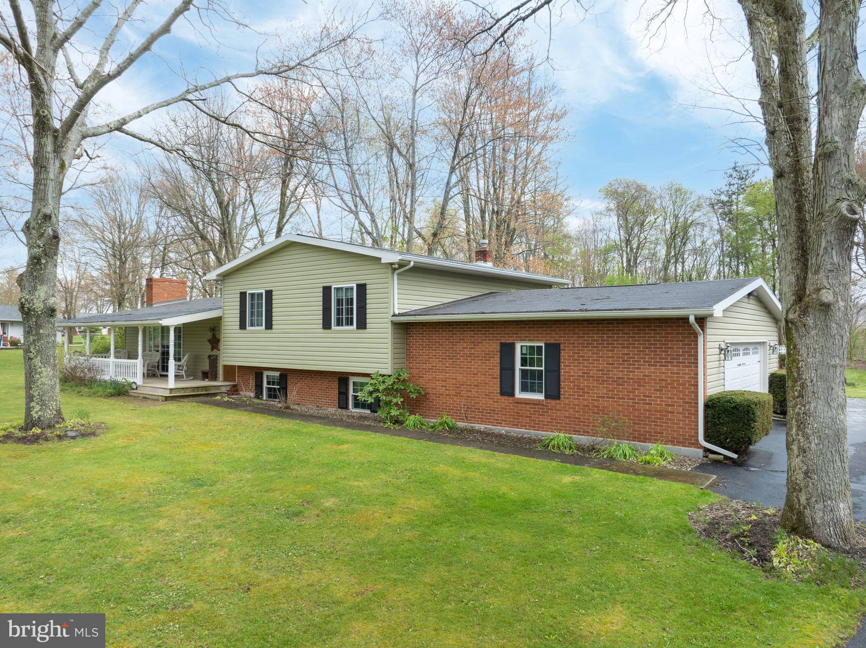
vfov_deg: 56.8
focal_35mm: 24
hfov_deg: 71.6
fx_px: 600
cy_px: 324
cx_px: 433
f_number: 6.3
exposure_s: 1/120
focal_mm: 12.29
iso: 100
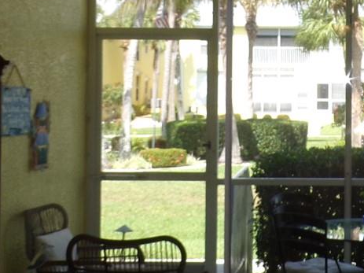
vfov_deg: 17.6
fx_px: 873
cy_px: 57
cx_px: 363
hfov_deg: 22.7
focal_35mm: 83
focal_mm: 4.3
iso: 80
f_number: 4.3
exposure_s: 1/70
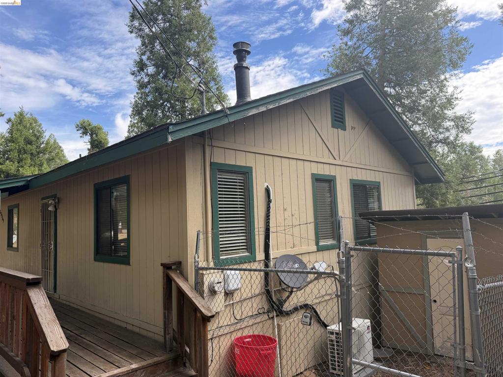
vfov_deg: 56.8
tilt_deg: +4.3
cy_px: 188
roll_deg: +2.8
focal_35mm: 24
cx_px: 252
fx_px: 349
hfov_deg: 71.6
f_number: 1.78
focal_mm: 6.76
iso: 100
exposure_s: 1/1493
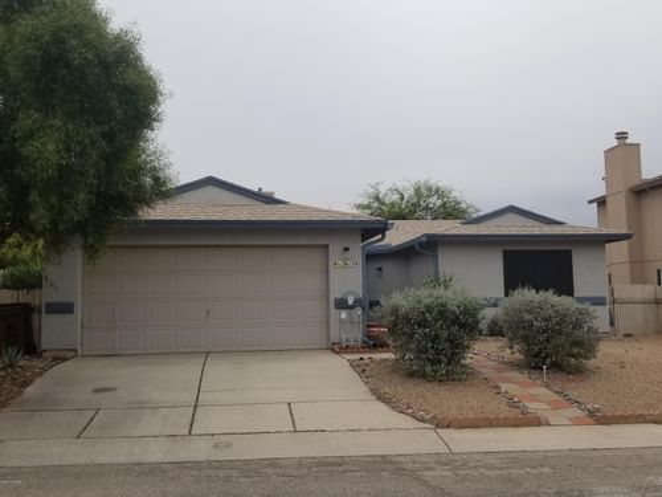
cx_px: 331
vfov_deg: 53.1
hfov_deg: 67.3
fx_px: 497
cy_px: 248
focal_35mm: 26
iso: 50
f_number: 1.7
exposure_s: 1/1253
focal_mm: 4.25
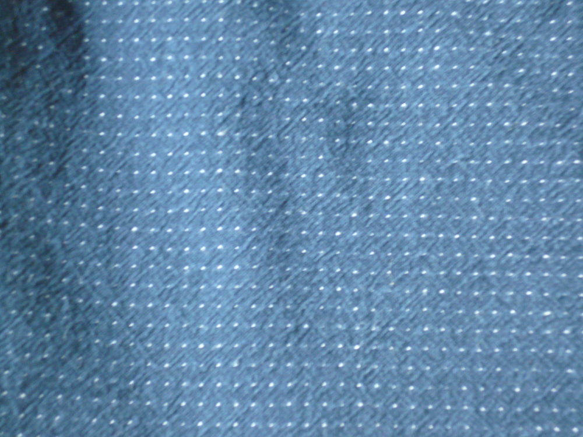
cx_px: 292
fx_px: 1566
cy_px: 218
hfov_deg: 21.1
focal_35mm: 93
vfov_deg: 15.9
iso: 200
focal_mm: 15.5
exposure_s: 1/13
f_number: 5.3
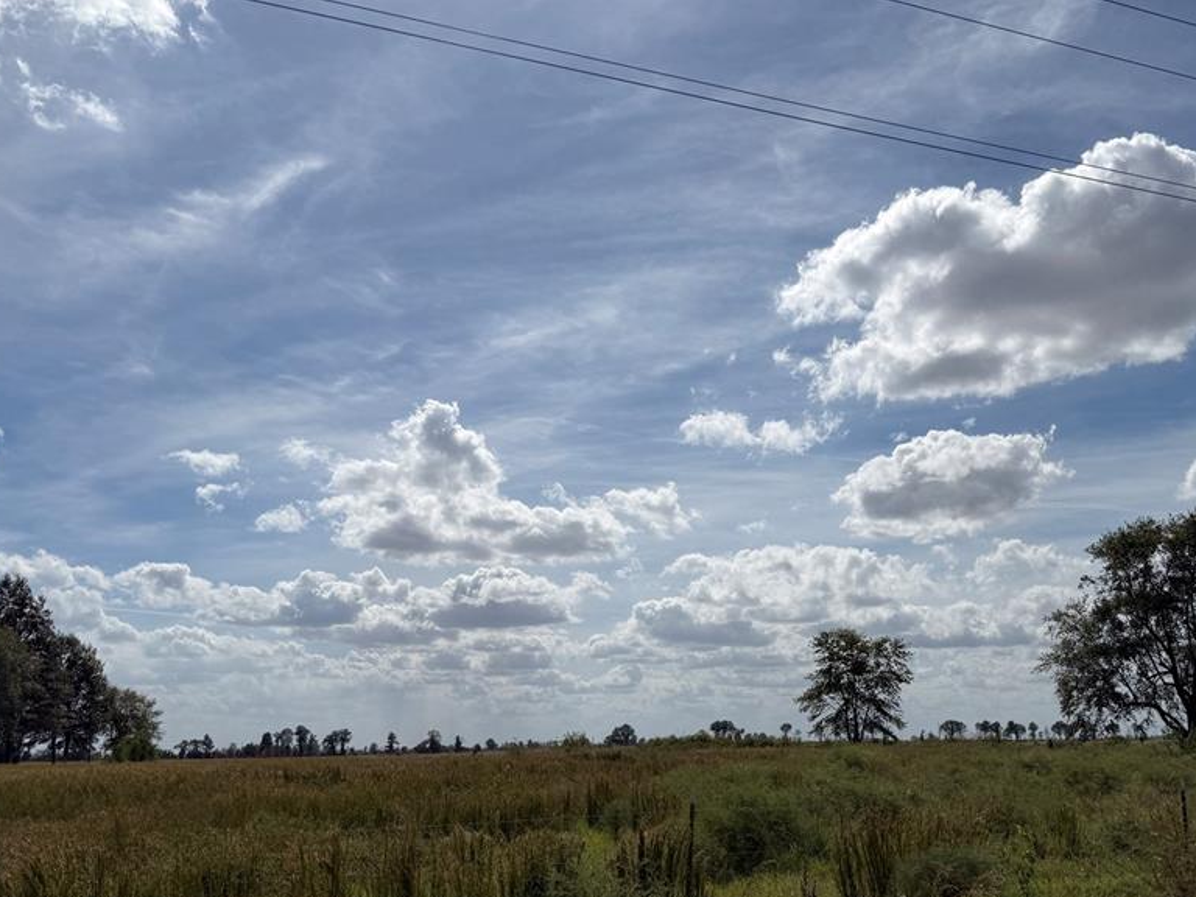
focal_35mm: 32
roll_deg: -1.6
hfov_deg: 56.3
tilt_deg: +13.2
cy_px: 547
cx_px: 727
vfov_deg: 43.9
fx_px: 1106
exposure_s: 1/22727
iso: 80
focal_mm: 6.76
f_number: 1.78
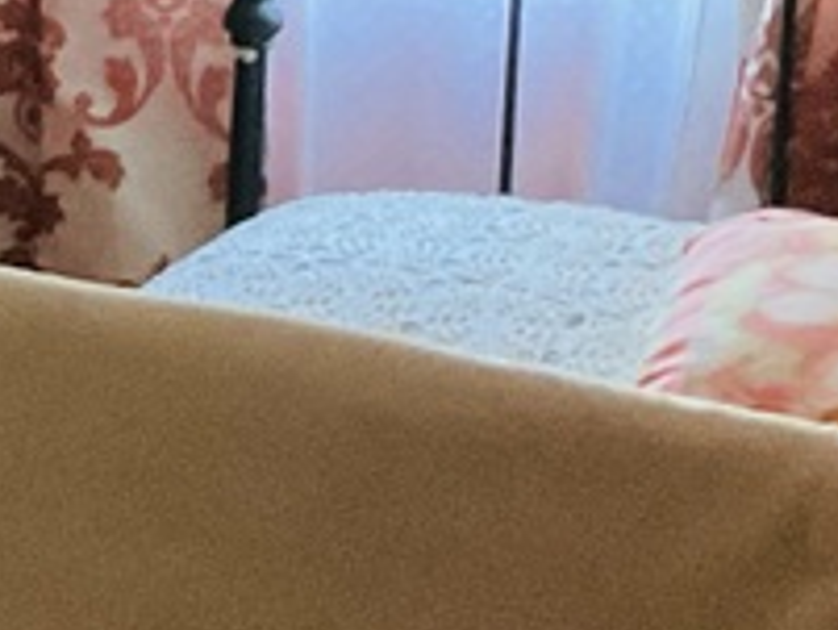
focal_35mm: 173
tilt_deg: -6.2
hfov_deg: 11.0
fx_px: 4191
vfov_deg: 8.5
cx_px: -396
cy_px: -104
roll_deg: -1.6
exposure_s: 1/30
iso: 500
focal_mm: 3
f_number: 1.8
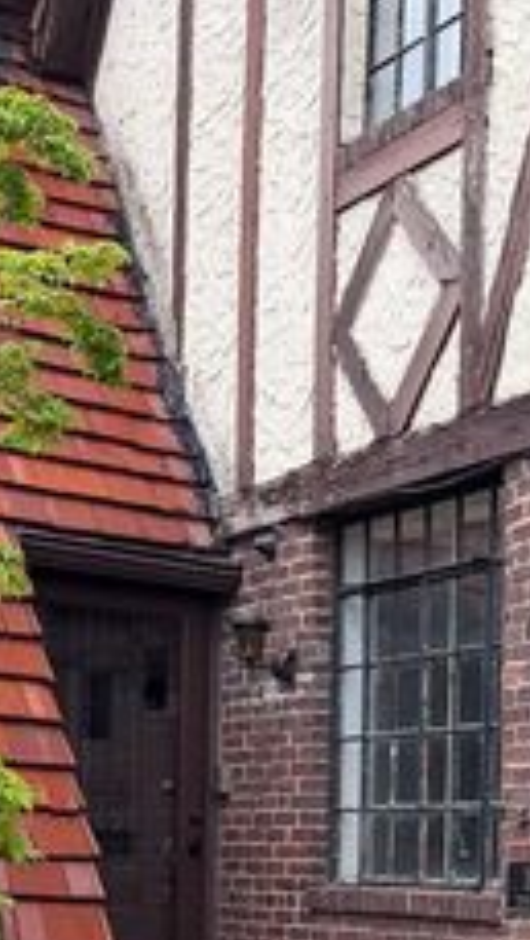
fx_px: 1897
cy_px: 958
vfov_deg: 26.3
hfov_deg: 15.1
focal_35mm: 76
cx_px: 723
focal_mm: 6.76
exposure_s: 1/528
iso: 80
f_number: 1.78
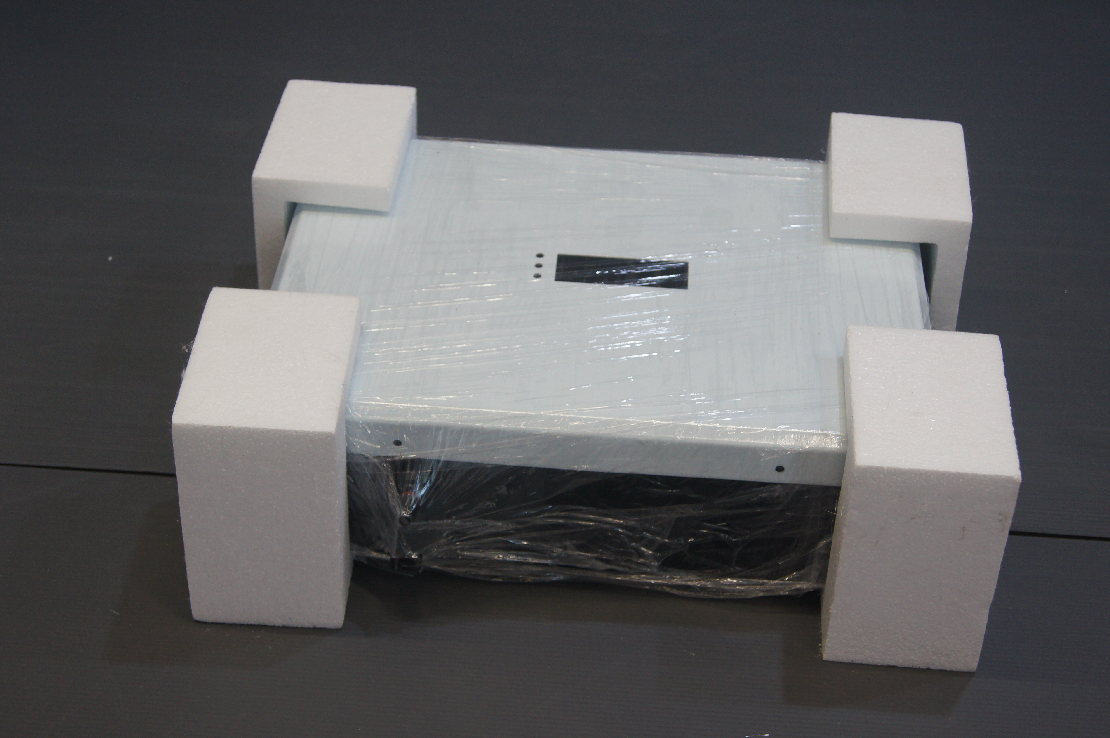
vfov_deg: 22.6
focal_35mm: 60
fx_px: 1848
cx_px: 555
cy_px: 369
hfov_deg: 33.4
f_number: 5
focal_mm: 40
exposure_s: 1/80
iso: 800
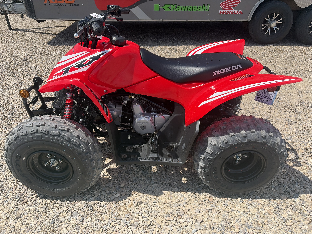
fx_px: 234
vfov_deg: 53.1
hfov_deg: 67.3
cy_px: 117
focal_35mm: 26
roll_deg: -1.1
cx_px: 156
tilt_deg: -31.5
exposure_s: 1/3623
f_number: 1.6
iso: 50
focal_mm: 5.96
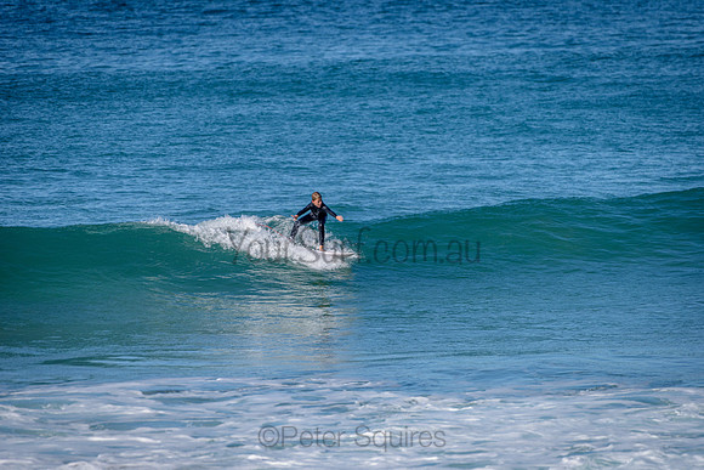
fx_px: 9780
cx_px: 352
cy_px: 235
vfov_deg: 2.8
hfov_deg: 4.1
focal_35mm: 500
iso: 200
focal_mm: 500
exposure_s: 1/2000
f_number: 5.6
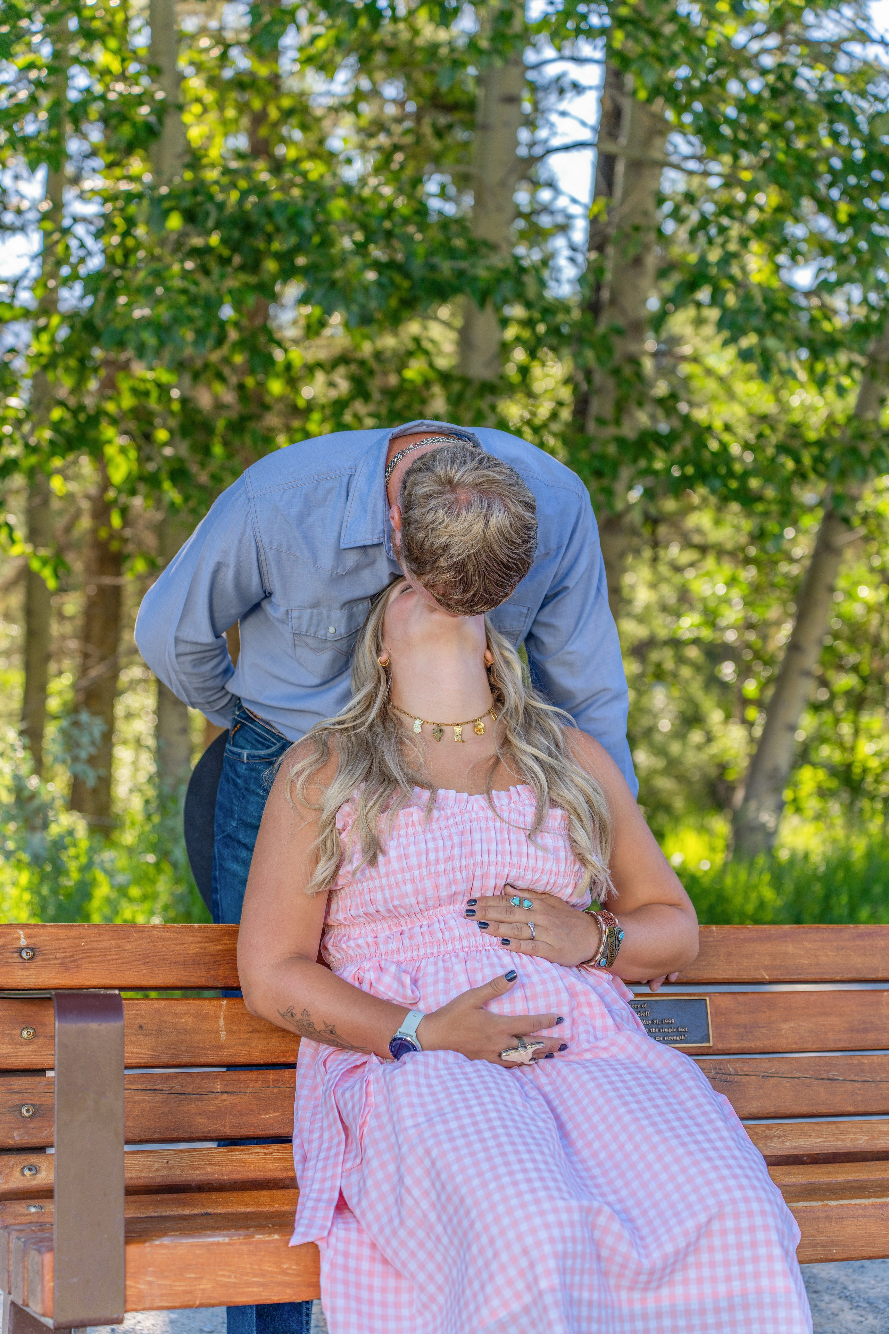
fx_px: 2037
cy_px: 667
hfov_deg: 24.6
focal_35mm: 55
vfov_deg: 36.2
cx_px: 444
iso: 125
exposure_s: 1/160
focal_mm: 55
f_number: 3.2
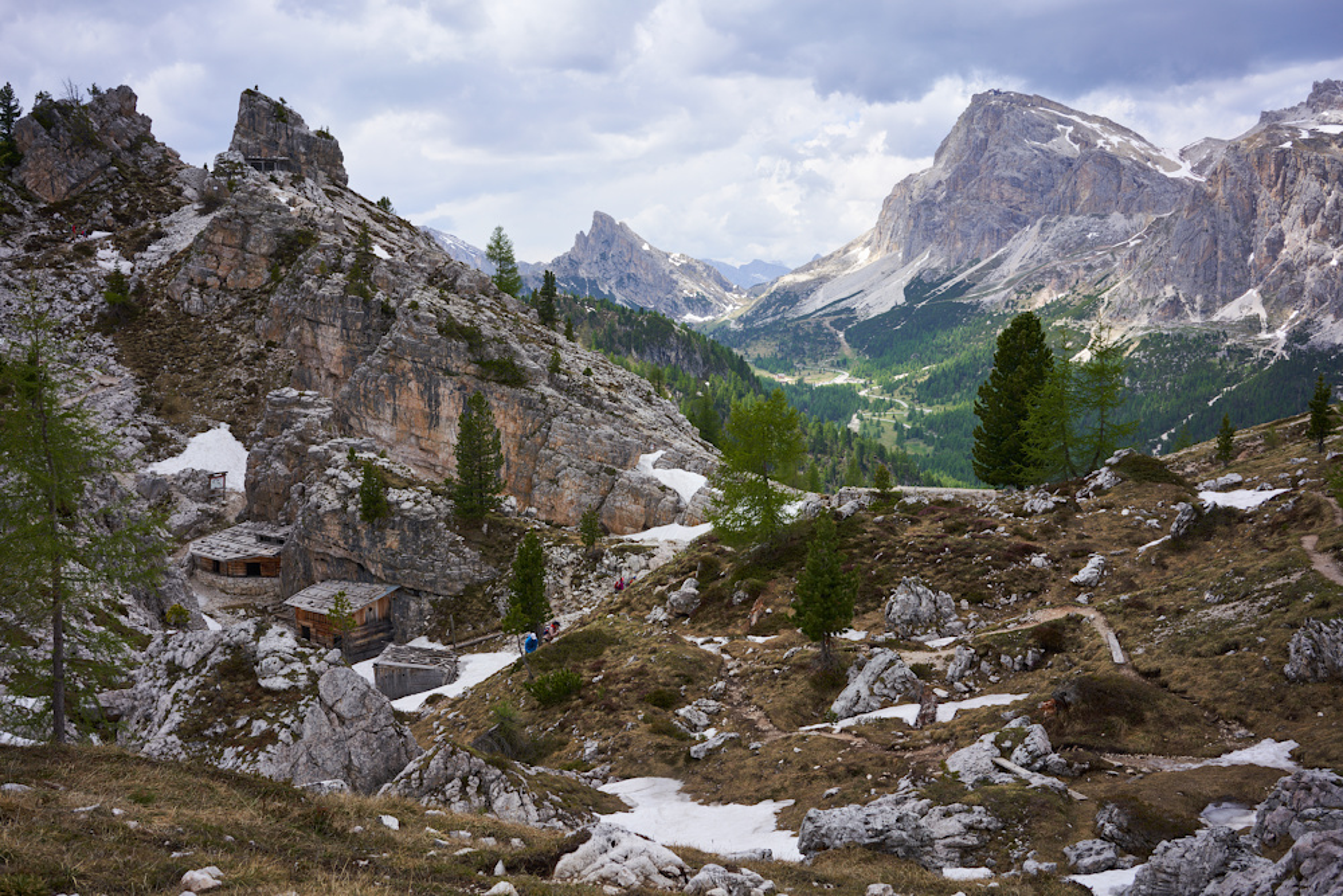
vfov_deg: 37.9
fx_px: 1306
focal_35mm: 35
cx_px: 672
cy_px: 448
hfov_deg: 54.4
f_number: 8
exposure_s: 1/200
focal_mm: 35
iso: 100
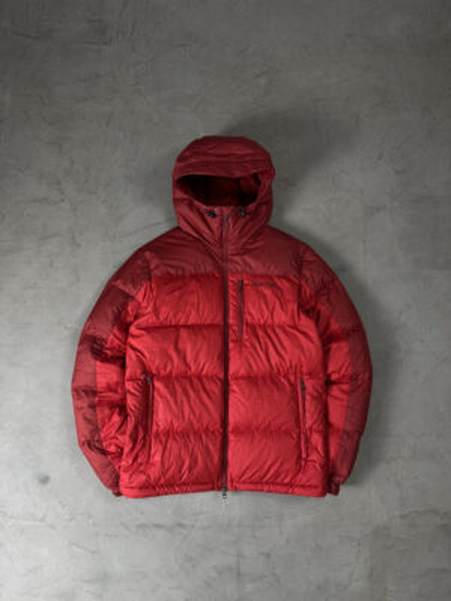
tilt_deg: -81.4
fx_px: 417
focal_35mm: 24
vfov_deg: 71.6
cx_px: 226
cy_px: 300
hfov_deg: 56.8
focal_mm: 6.76
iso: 160
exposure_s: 1/60
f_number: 1.78
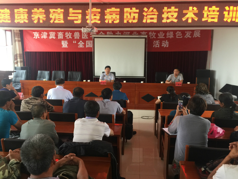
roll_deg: -3.1
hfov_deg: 61.7
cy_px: 90
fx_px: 199
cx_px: 119
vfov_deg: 48.2
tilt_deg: -7.1
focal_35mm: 29
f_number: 2.2
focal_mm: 4.15
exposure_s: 1/33
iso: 50
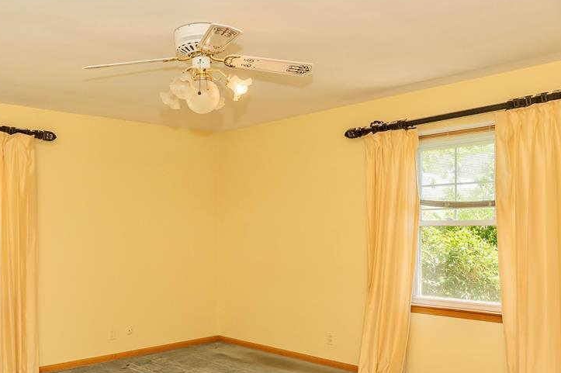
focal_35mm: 34
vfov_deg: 38.5
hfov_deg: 54.4
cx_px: 175
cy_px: 242
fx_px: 529
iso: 160
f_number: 5.6
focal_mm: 16
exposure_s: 1/200
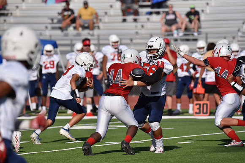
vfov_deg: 3.6
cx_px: 122
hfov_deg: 5.4
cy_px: 82
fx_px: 2587
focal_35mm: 380
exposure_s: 1/4000
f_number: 6
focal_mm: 380
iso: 360
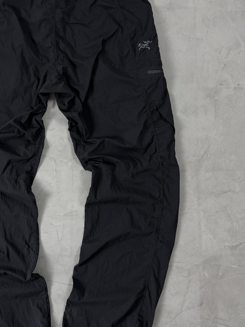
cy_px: 158
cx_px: 67
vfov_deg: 45.8
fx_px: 387
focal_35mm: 41
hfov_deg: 34.5
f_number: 1.78
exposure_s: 1/60
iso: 320
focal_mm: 6.76
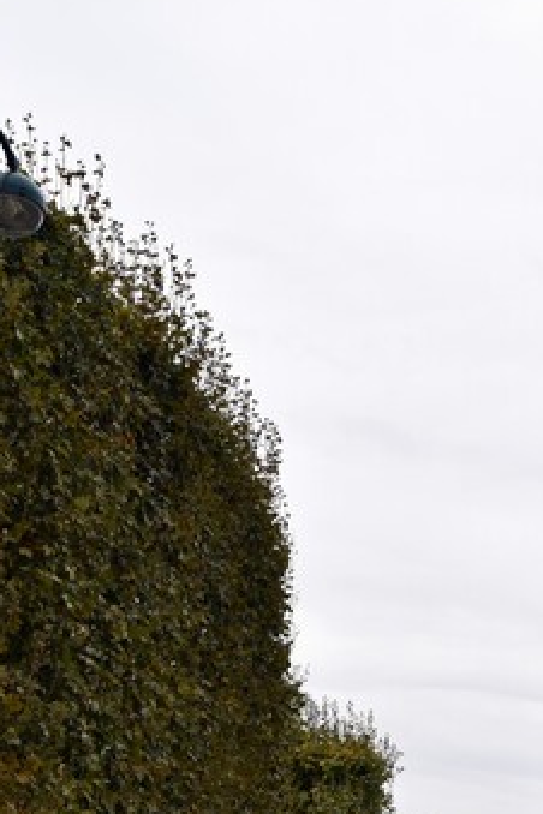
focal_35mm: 85
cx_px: 423
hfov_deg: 16.0
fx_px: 1923
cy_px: 684
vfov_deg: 23.5
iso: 200
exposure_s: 1/320
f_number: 9
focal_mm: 32
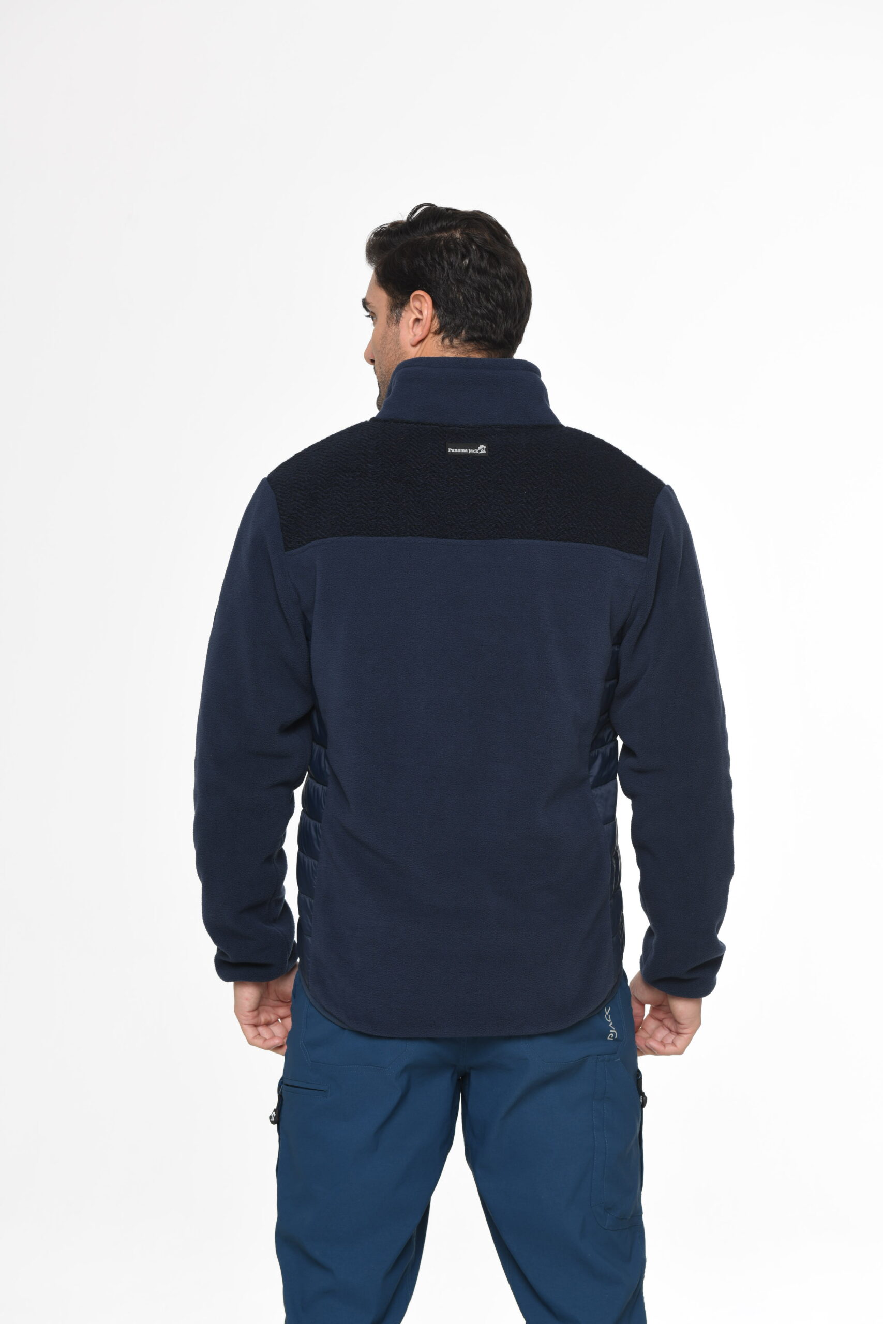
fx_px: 2575
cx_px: 442
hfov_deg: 19.5
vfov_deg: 28.8
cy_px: 662
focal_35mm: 70
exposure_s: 1/160
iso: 100
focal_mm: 70
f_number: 9
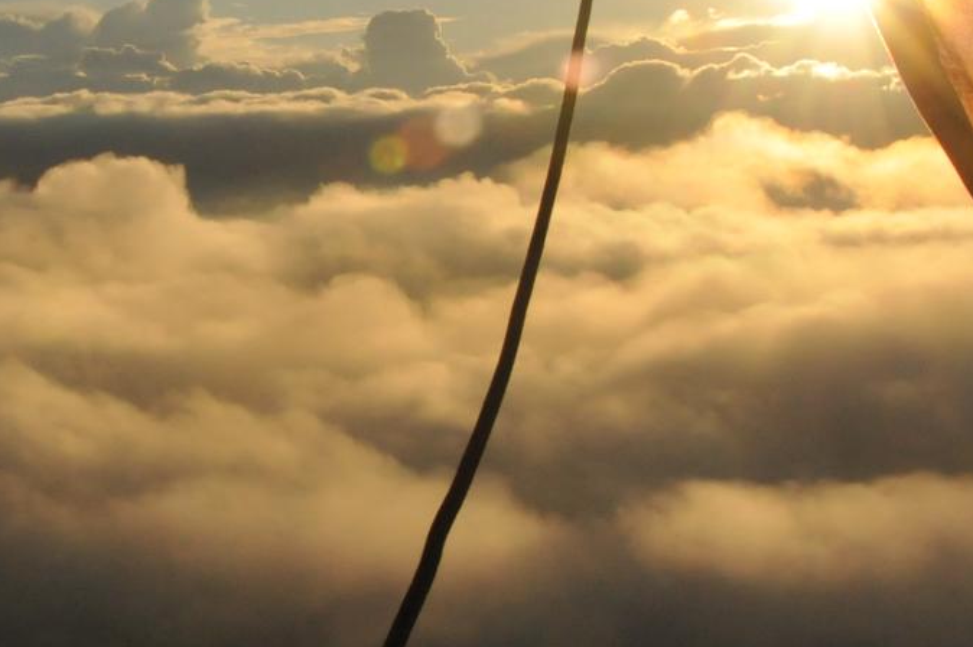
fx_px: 2835
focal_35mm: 105
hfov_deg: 19.3
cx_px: 225
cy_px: 199
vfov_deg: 13.0
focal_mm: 22
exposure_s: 1/1250
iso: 800
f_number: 18
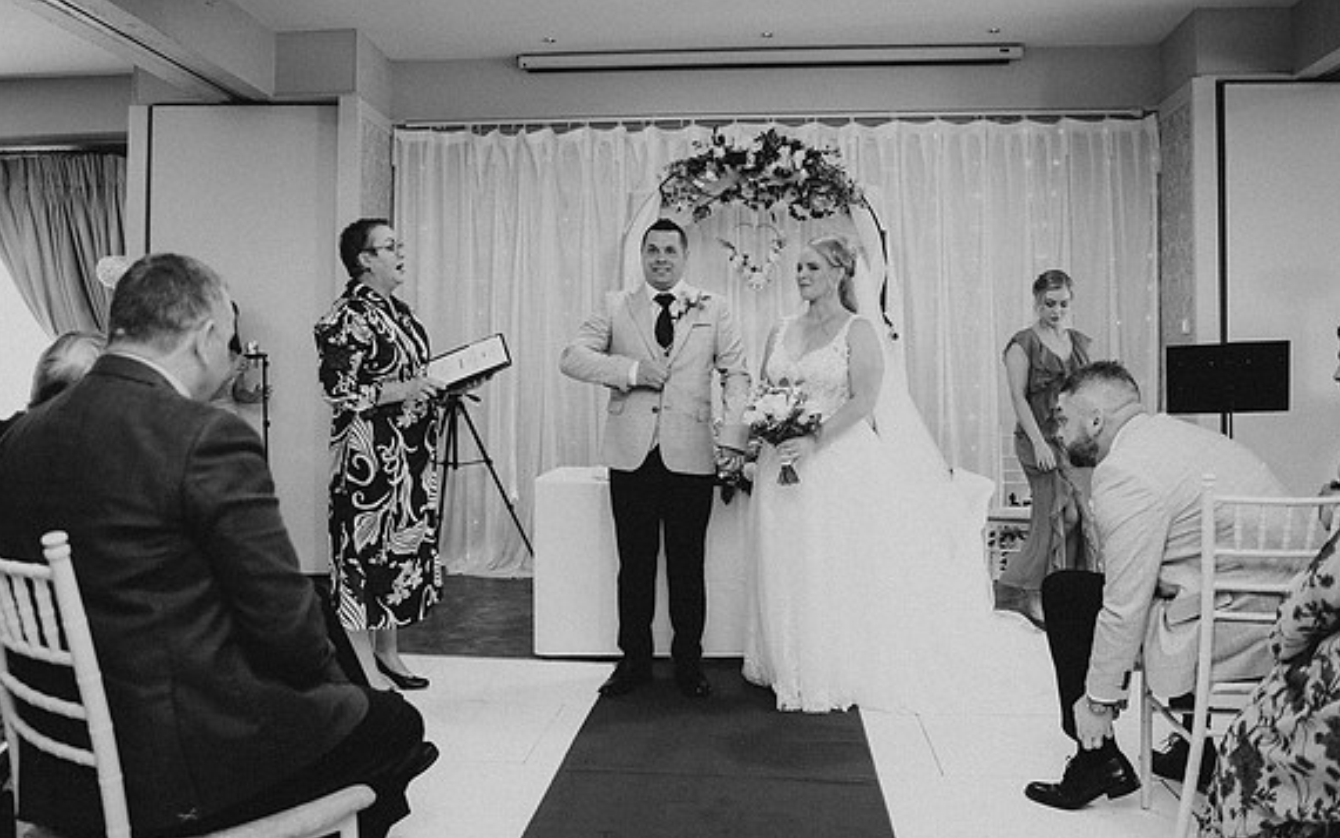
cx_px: 676
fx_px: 1059
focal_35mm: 29
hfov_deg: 64.6
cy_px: 391
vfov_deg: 43.1
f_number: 2.8
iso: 800
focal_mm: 28
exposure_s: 1/160
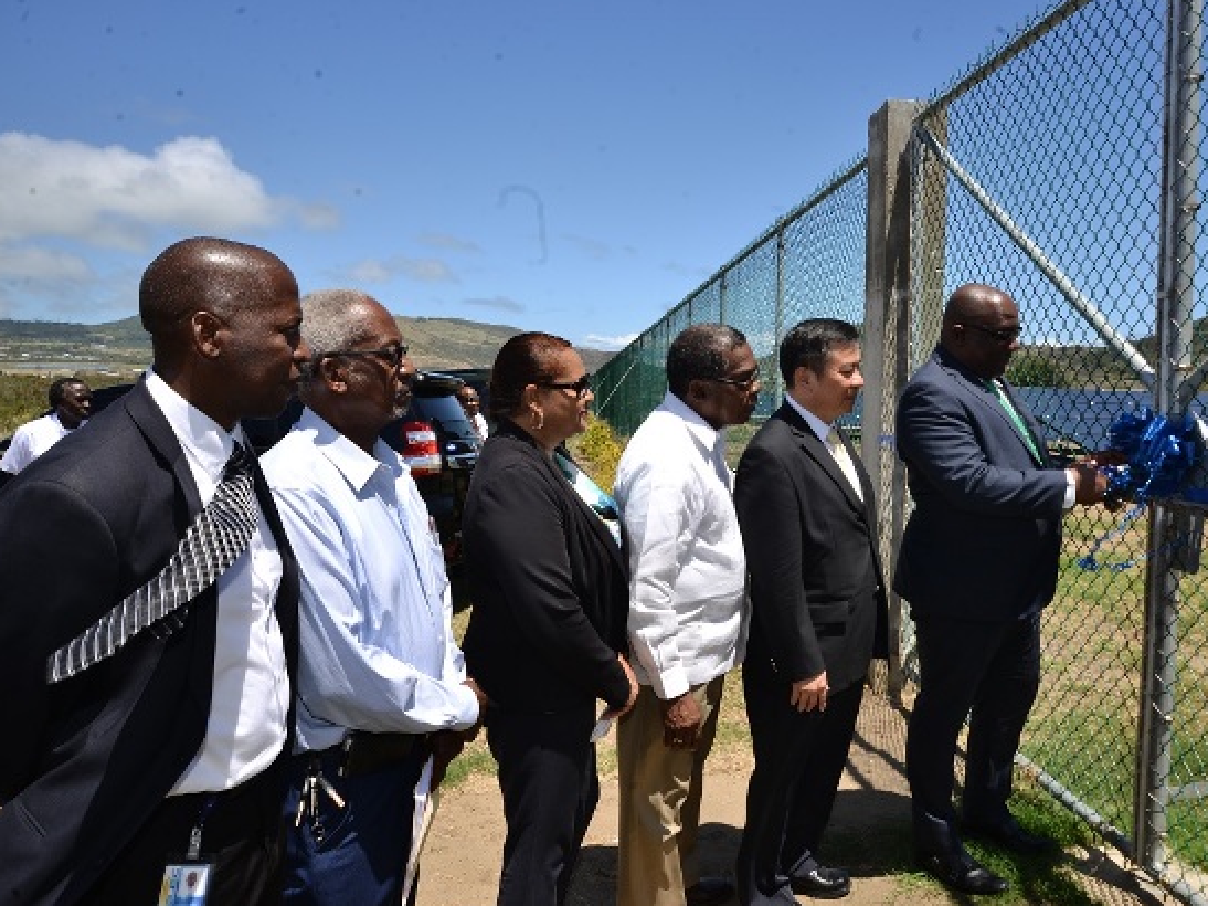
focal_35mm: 27
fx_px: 942
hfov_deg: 65.0
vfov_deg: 51.3
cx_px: 700
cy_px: 447
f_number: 16
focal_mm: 24
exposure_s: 1/60
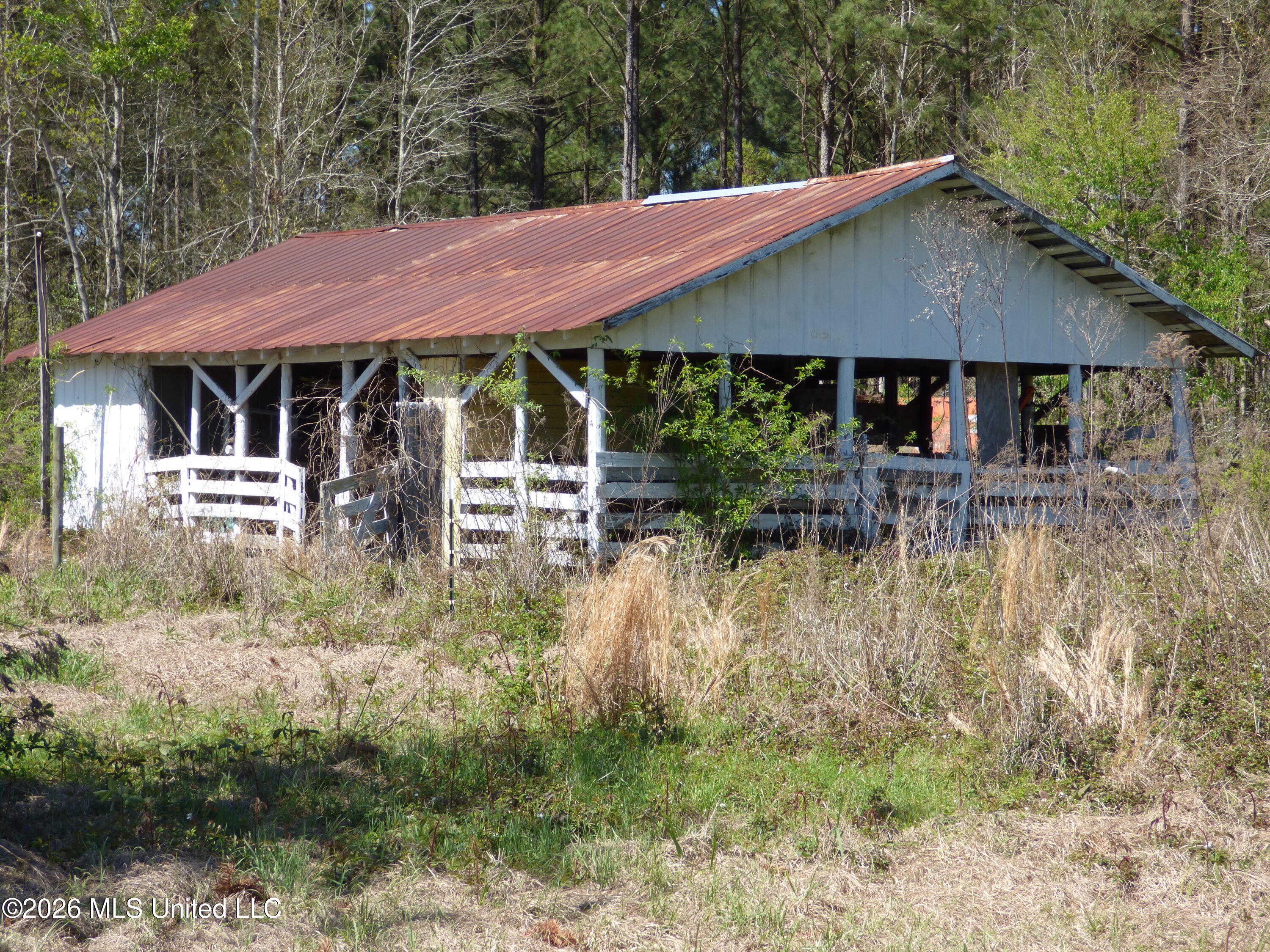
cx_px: 635
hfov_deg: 23.0
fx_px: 3119
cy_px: 476
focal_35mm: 85
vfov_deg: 17.4
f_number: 4.6
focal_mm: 15.15
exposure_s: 1/400
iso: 100
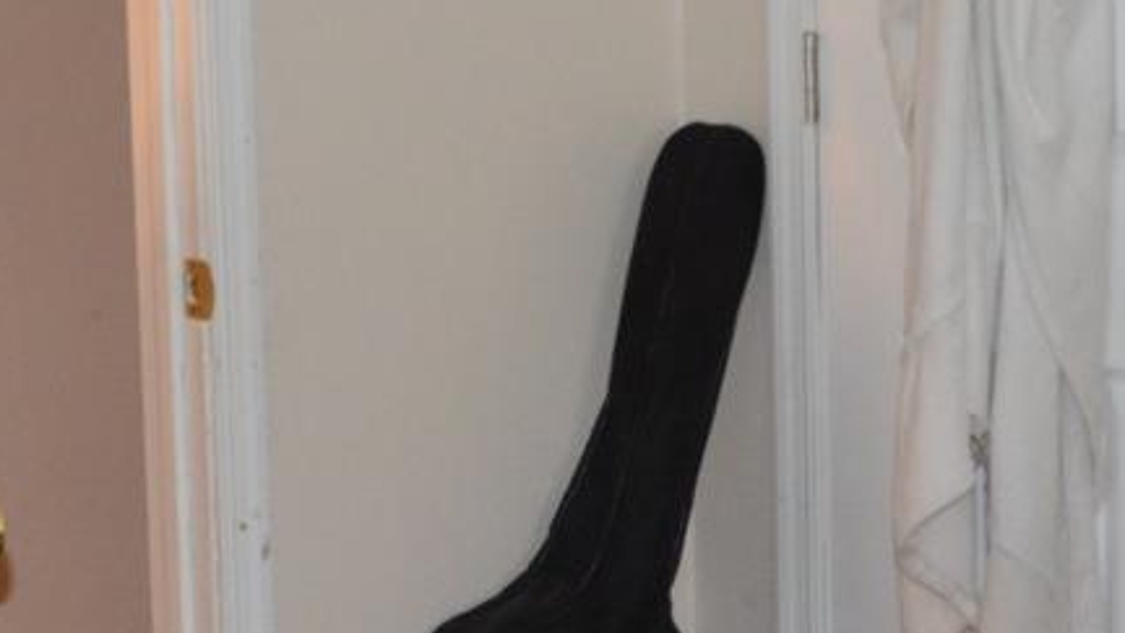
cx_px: 737
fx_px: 3997
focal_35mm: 134
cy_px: 207
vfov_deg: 9.0
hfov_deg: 16.0
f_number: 3.5
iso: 800
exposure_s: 1/60
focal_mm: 18
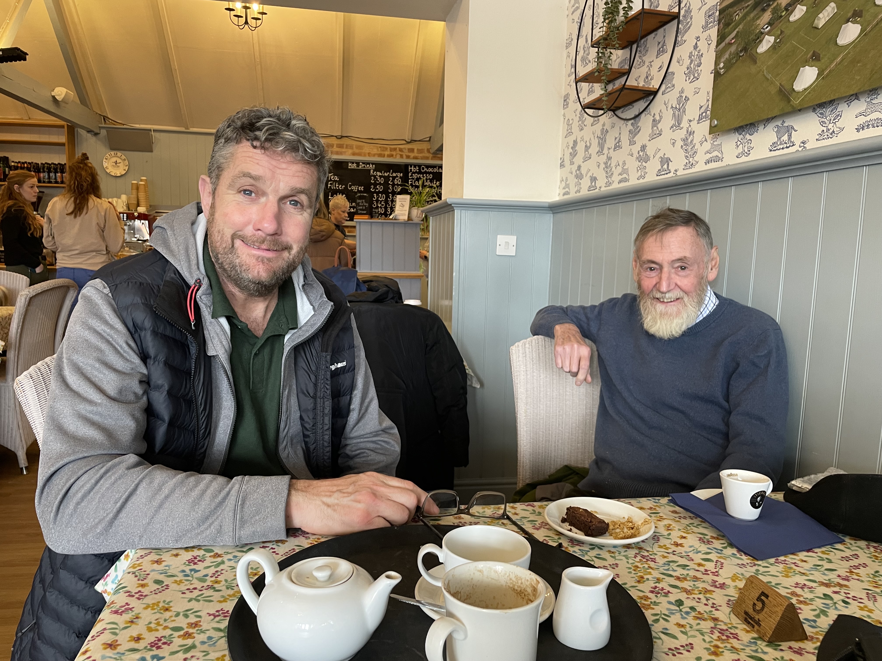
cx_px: 441
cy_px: 330
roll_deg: -1.0
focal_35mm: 26
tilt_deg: -8.1
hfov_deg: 67.3
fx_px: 662
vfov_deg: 53.1
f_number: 1.6
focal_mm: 4.2
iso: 125
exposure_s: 1/50
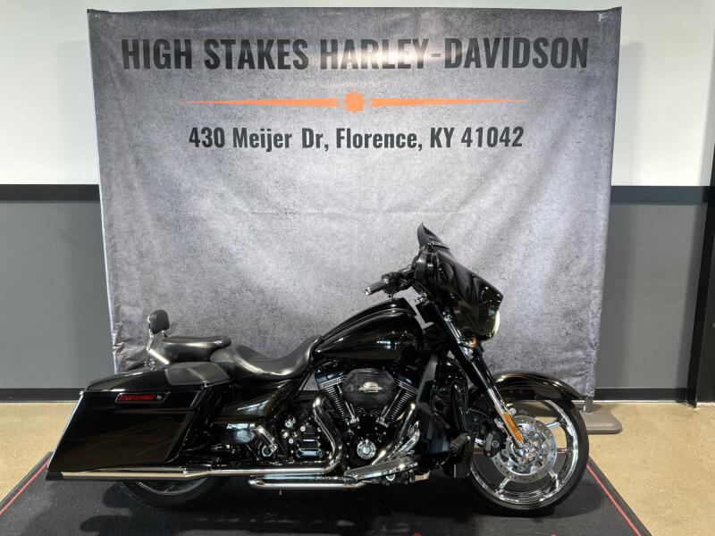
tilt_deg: -11.4
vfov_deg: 49.7
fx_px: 578
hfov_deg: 63.4
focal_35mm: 28
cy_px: 268
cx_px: 358
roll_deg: -0.4
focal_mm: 3
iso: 64
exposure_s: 1/104
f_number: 1.8
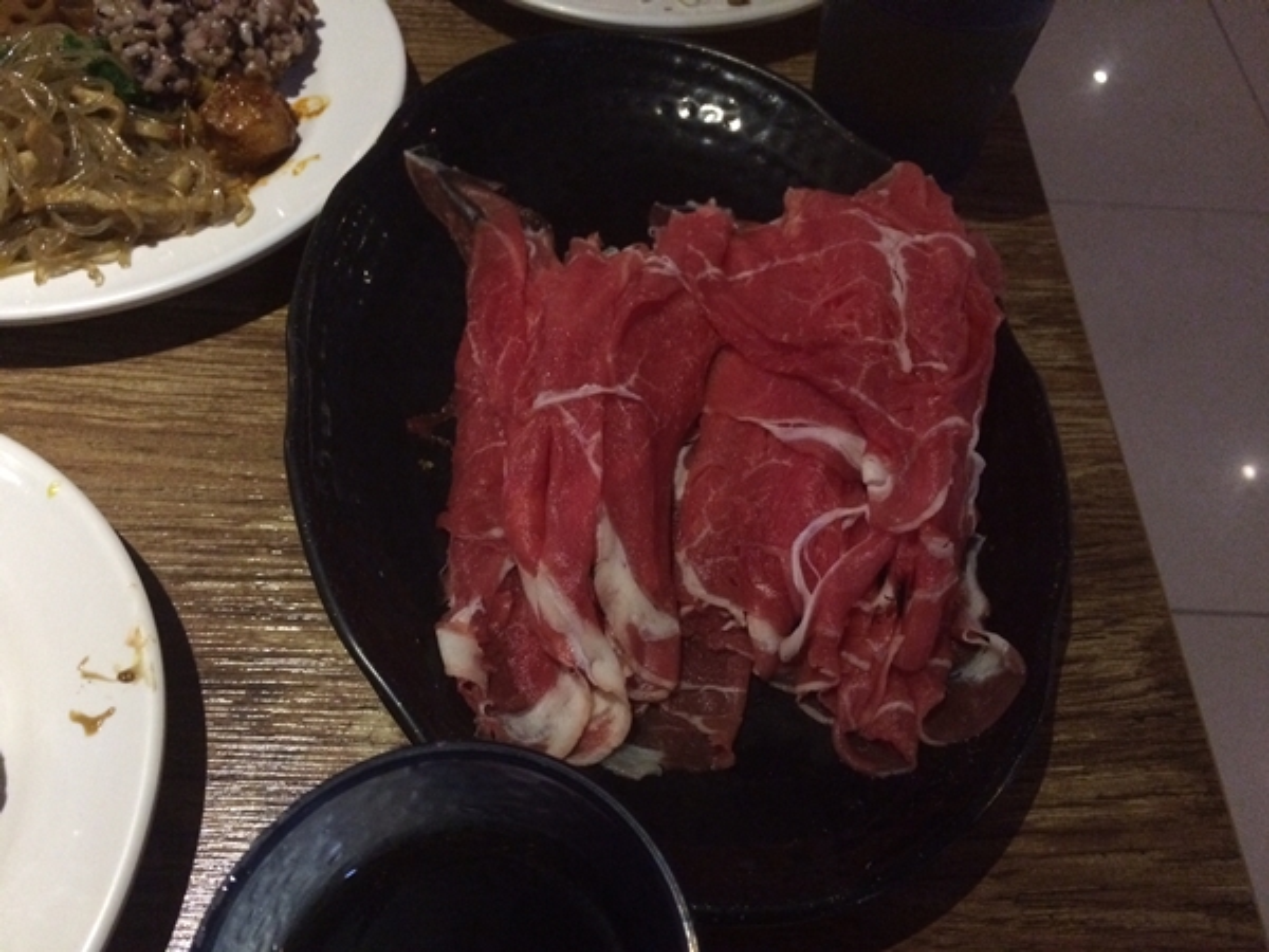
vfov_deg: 48.2
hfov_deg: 61.7
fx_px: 1063
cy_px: 476
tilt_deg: -56.6
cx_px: 634
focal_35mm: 29
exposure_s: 1/15
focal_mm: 4.15
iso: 400
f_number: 2.2
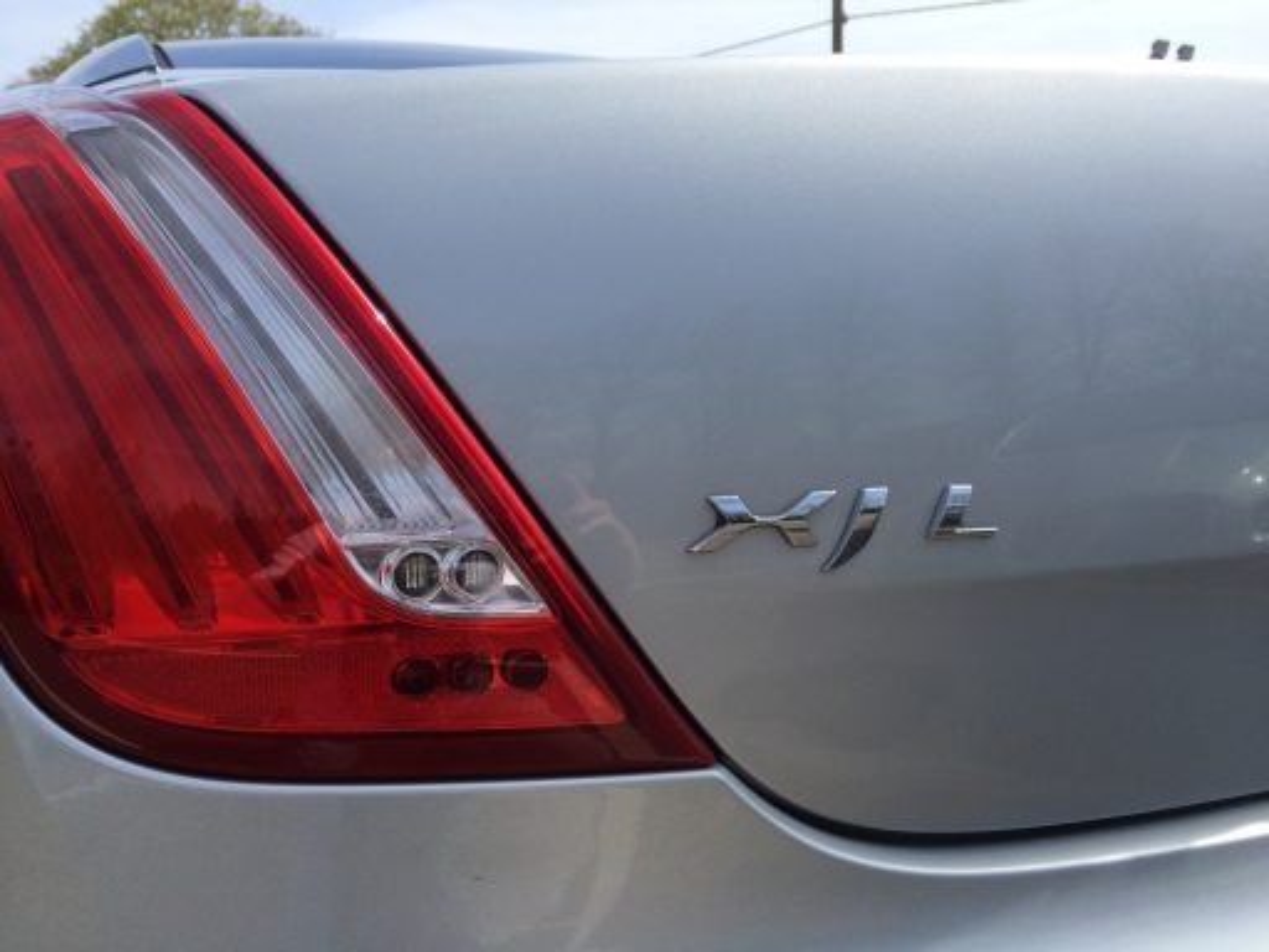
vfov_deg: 48.2
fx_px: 1063
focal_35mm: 29
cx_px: 634
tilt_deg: -6.0
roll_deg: +0.4
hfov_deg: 61.7
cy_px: 476
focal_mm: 4.15
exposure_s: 1/1709
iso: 32
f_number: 2.2
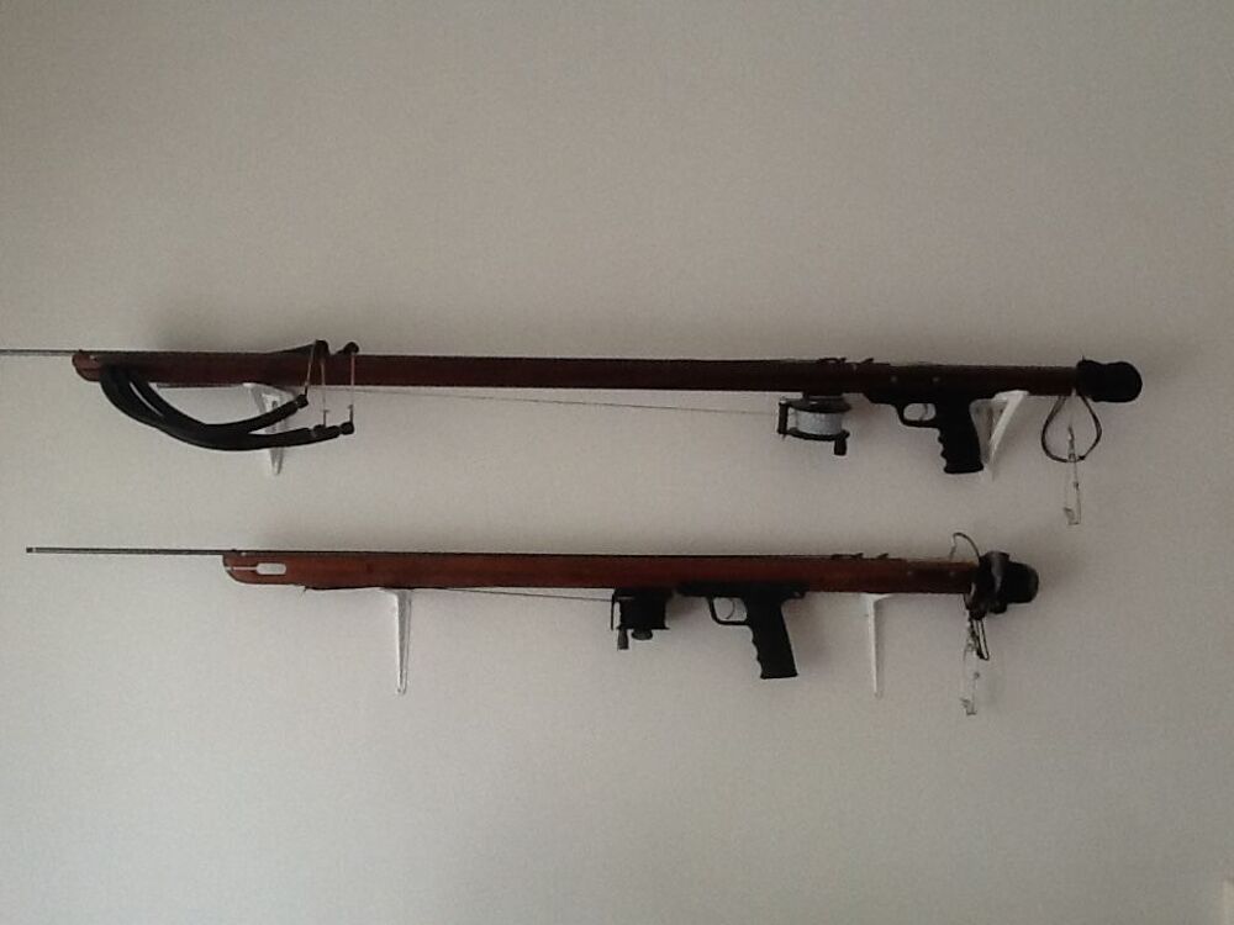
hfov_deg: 42.9
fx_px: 1569
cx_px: 617
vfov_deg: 32.9
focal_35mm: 44
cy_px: 462
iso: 50
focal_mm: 2.03
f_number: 2.4
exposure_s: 1/30
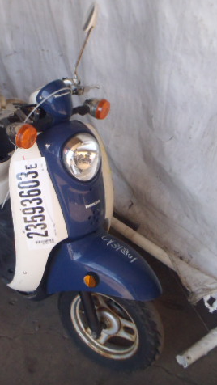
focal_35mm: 41
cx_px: 19
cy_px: 192
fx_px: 419
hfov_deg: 27.9
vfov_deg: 49.4
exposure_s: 1/250
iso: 320
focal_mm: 5
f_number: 3.5
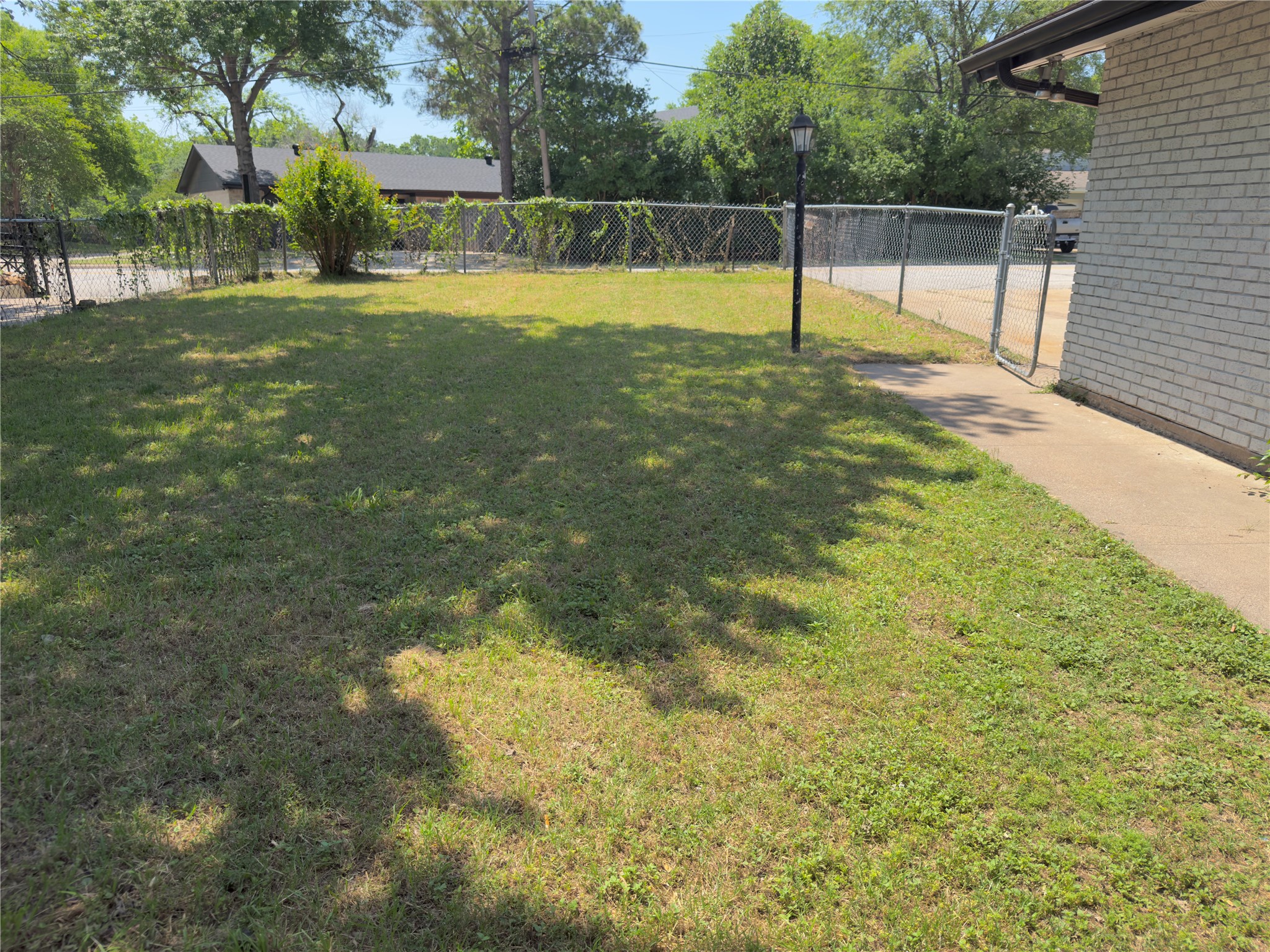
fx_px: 881
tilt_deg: -16.3
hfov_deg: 71.6
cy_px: 476
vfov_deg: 56.8
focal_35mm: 24
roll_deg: +0.0
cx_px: 635
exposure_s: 1/2105
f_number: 1.78
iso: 80
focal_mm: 6.76
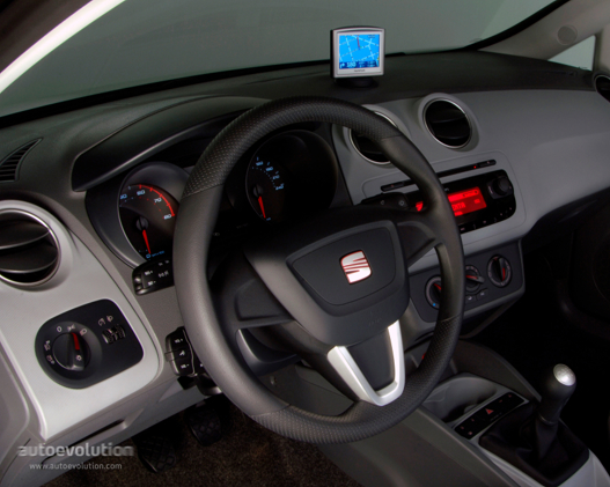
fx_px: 740
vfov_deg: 36.5
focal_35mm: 41
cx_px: 367
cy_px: 245
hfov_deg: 44.6
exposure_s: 2.5
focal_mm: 24
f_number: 22
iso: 100
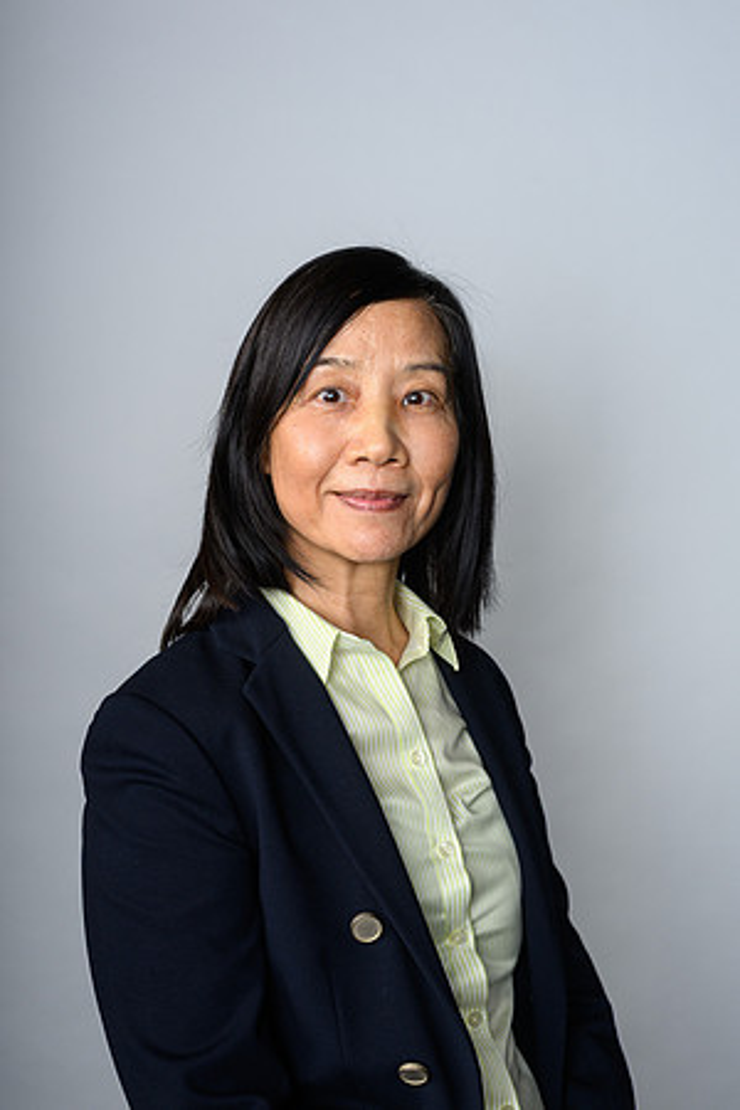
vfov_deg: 39.6
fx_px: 1542
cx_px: 370
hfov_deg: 27.0
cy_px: 555
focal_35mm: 50
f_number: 5.6
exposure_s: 1/200
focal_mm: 50
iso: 200
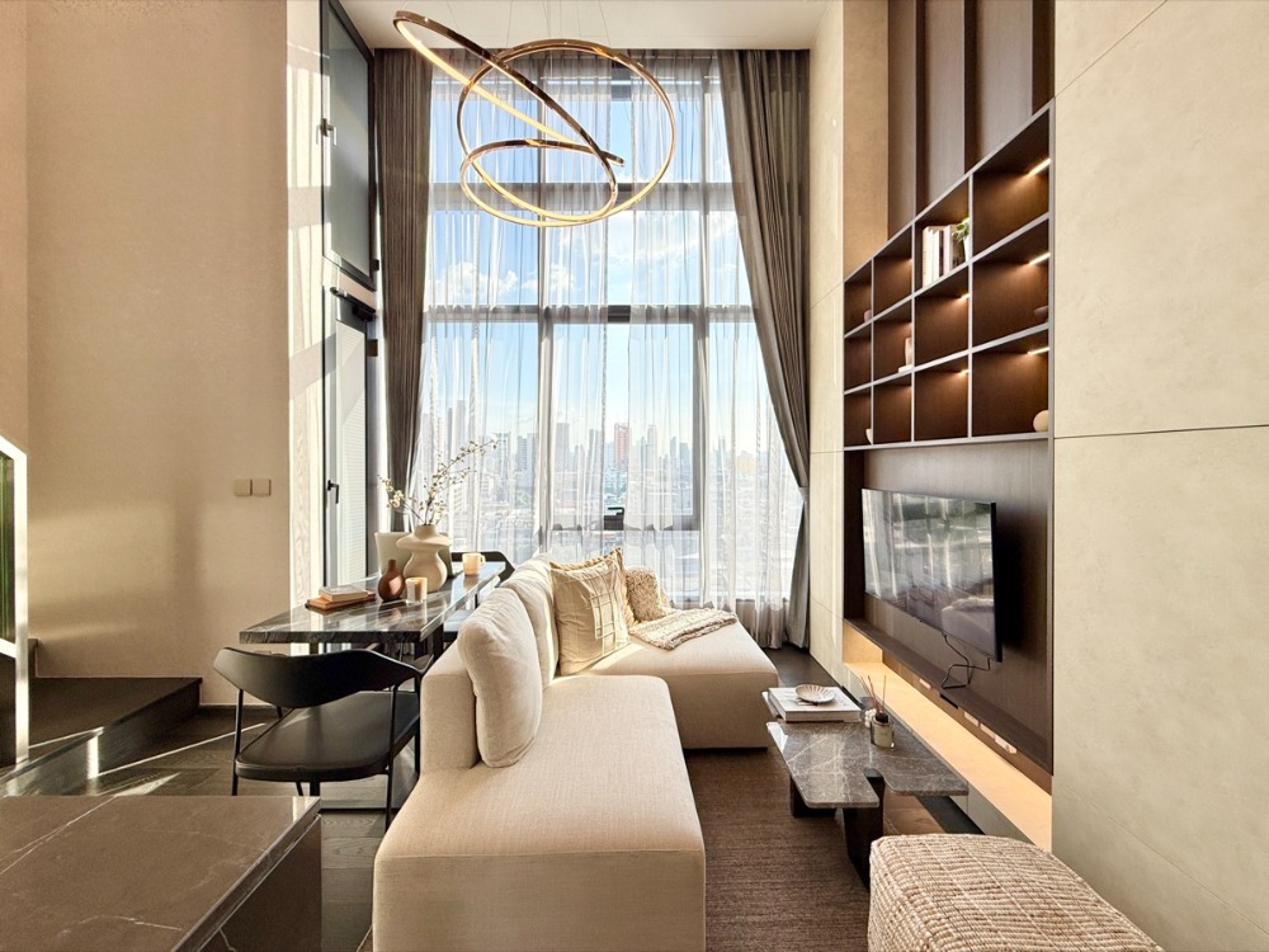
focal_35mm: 14
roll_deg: +0.1
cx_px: 634
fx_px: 513
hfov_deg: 102.1
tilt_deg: -0.9
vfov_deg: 85.7
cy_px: 476
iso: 64
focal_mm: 2.22
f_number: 2.2
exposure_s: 1/189
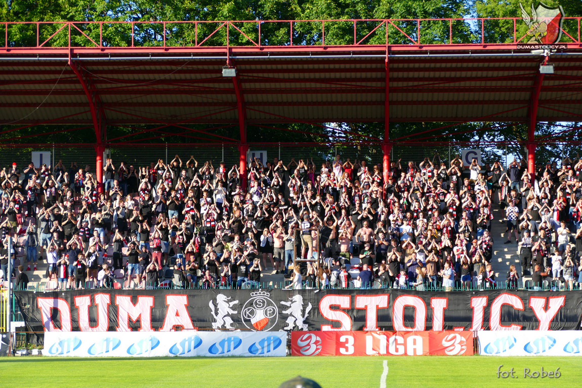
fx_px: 2247
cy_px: 194
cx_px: 291
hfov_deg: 14.8
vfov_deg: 9.9
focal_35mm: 139
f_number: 3.9
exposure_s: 1/400
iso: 125
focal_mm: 50.69
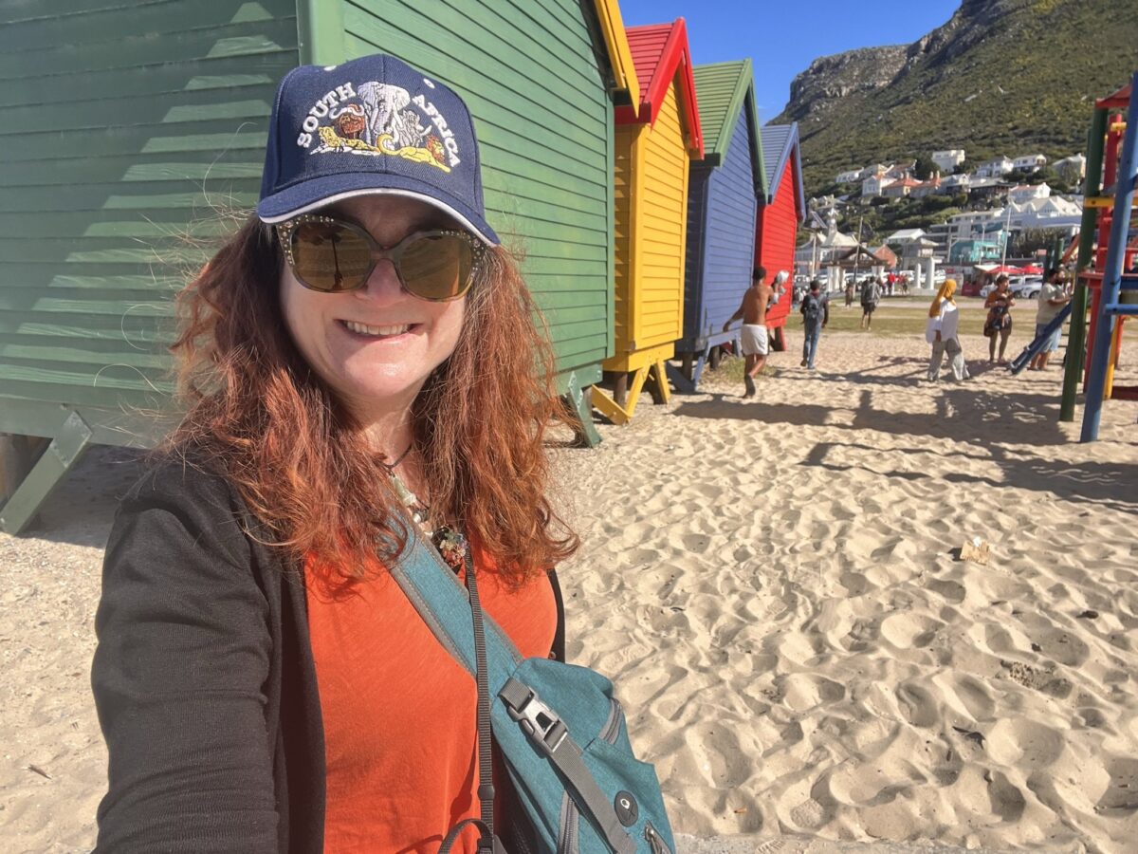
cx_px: 569
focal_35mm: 23
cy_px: 427
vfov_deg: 58.9
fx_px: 756
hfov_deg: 73.9
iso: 32
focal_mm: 2.71
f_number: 2.2
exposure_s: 1/857
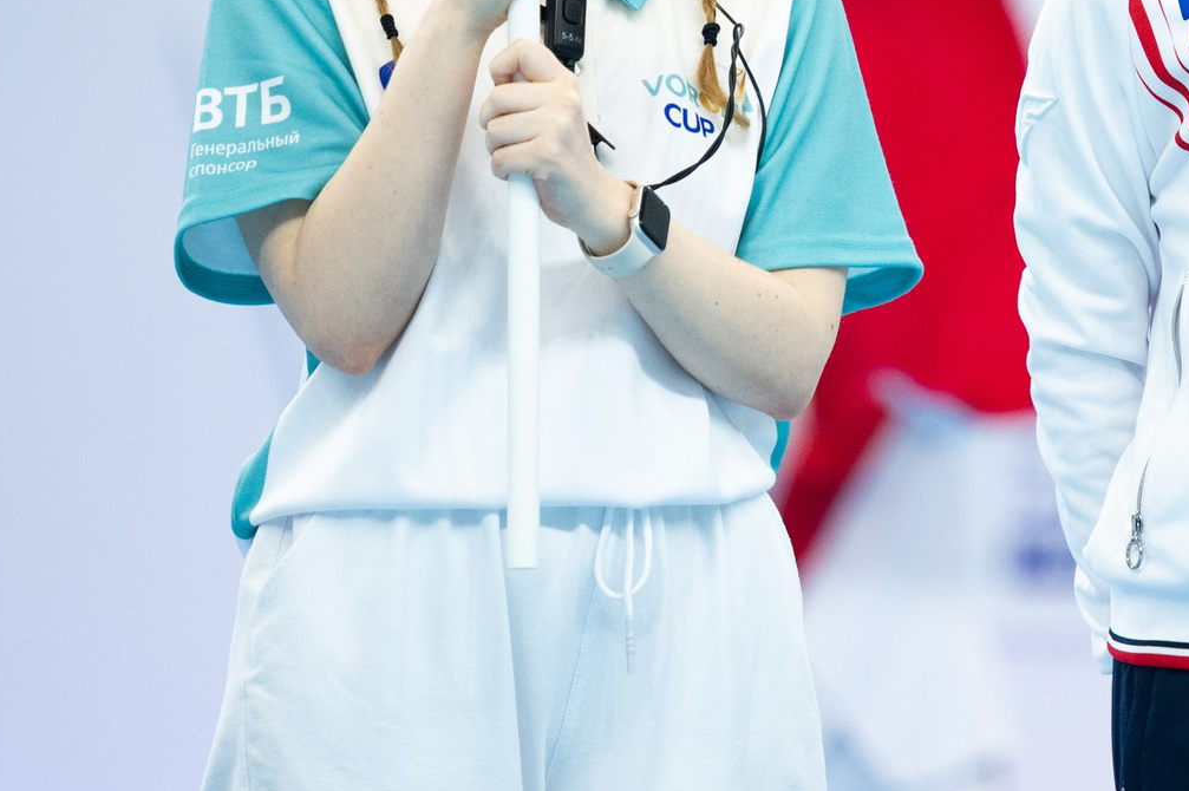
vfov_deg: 2.8
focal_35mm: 486
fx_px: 16040
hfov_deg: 4.2
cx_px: 1145
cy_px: -122
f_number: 2.8
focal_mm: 175
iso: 1600
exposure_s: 1/1000
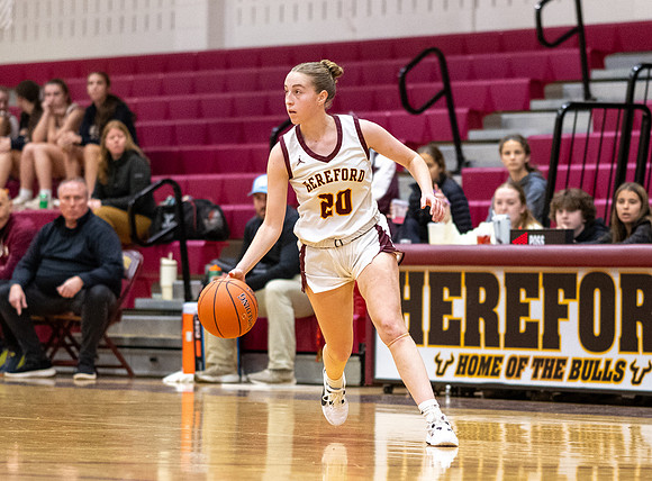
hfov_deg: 9.1
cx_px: 417
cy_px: 298
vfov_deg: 6.7
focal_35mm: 219
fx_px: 4107
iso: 2800
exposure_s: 1/1000
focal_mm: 85
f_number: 1.8
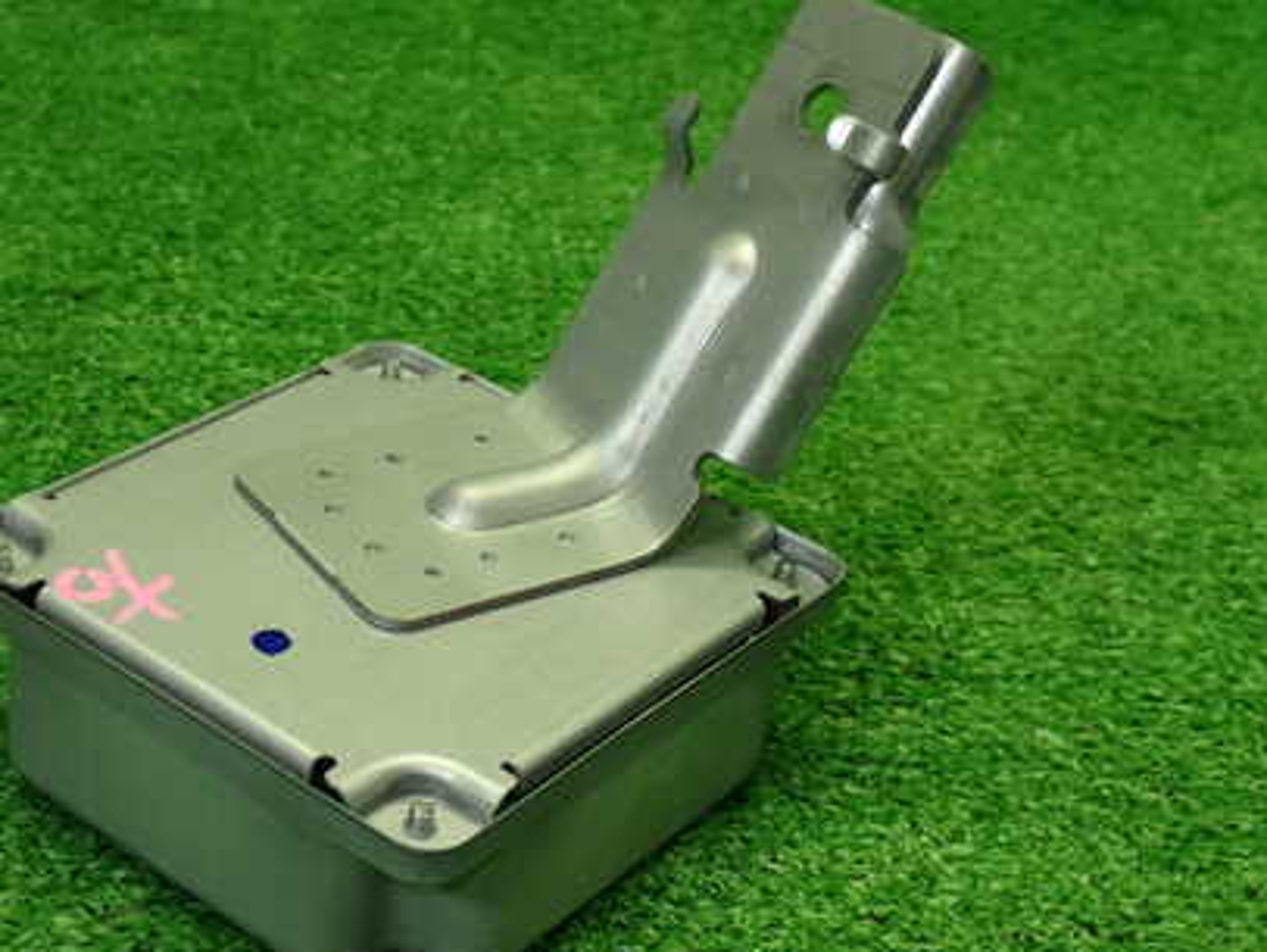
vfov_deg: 22.6
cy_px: 528
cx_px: 487
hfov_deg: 29.7
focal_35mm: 65
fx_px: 2381
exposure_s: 1/50
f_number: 2.9
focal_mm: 7.84
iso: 200
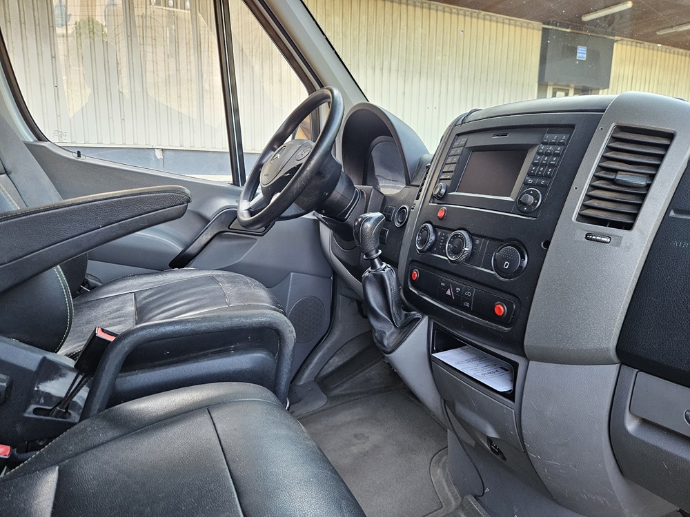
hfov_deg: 73.9
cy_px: 258
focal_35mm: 23
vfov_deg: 58.9
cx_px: 345
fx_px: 458
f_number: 1.8
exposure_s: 1/190
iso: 160
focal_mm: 5.4
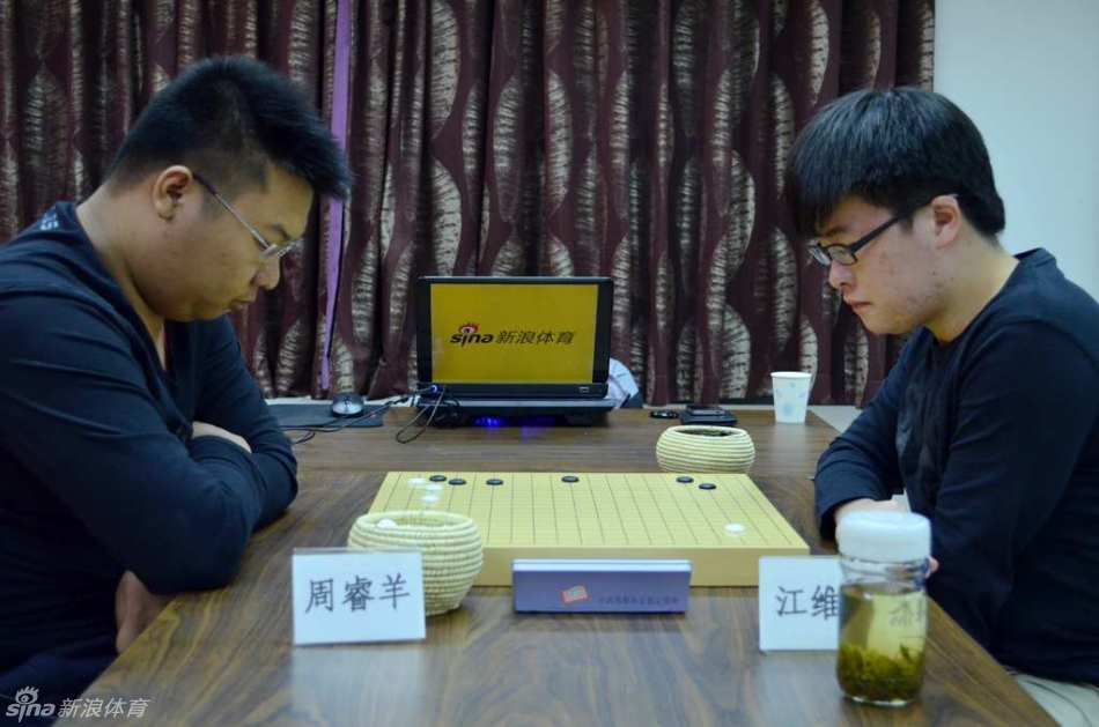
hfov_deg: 41.2
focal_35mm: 48
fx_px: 1462
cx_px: 550
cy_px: 364
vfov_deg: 27.9
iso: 1600
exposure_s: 1/80
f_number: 4.8
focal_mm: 32
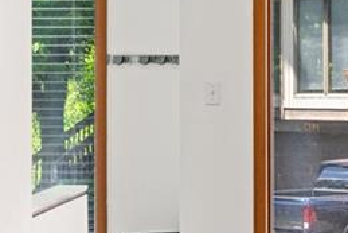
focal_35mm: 158
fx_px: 1528
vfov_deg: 8.7
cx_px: 450
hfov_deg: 12.6
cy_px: 98
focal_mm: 40
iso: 400
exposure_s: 1/8
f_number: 8
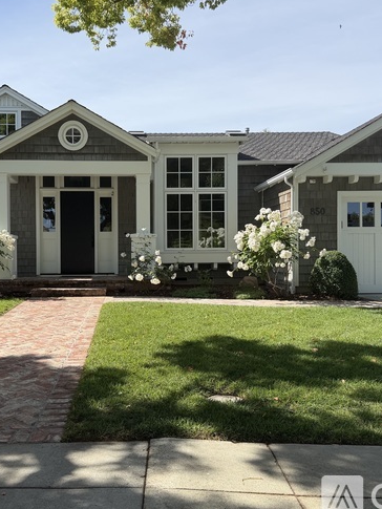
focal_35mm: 33
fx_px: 485
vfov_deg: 55.3
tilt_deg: -0.9
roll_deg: +1.8
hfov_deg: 42.6
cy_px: 255
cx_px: 141
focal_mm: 6.76
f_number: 1.78
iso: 80
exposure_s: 1/3279
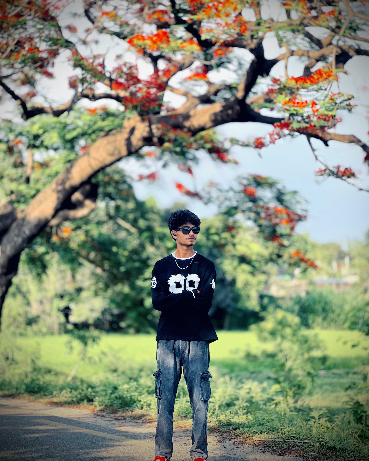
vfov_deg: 23.6
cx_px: 183
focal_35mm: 81
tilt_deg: +5.8
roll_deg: +0.1
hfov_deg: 18.9
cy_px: 218
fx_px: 1106
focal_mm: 9
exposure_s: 1/121
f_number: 2.8
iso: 25
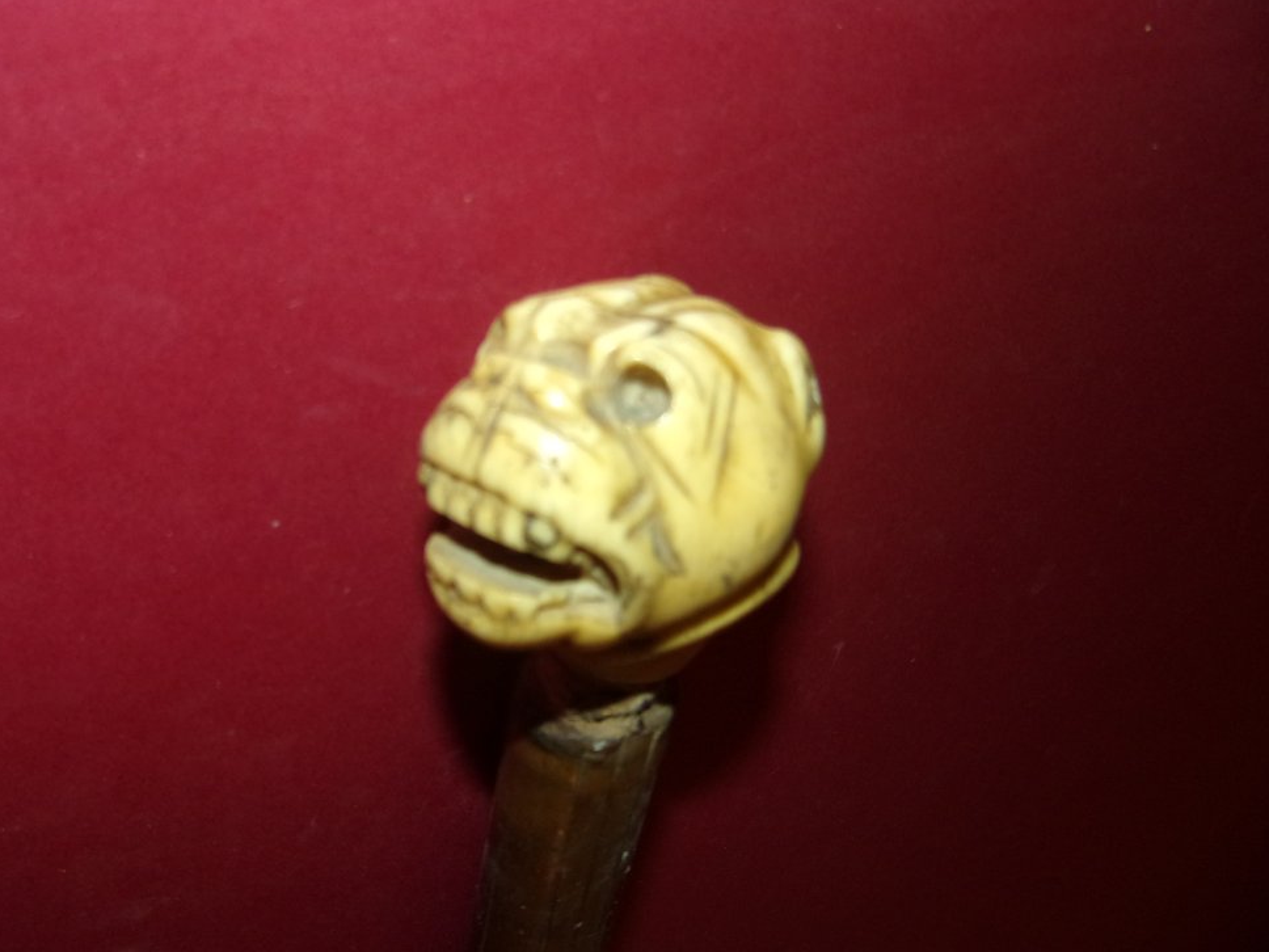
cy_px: 451
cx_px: 548
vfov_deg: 45.4
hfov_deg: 58.1
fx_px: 1136
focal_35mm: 31
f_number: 3.5
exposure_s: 1/34
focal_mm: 4.5
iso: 100
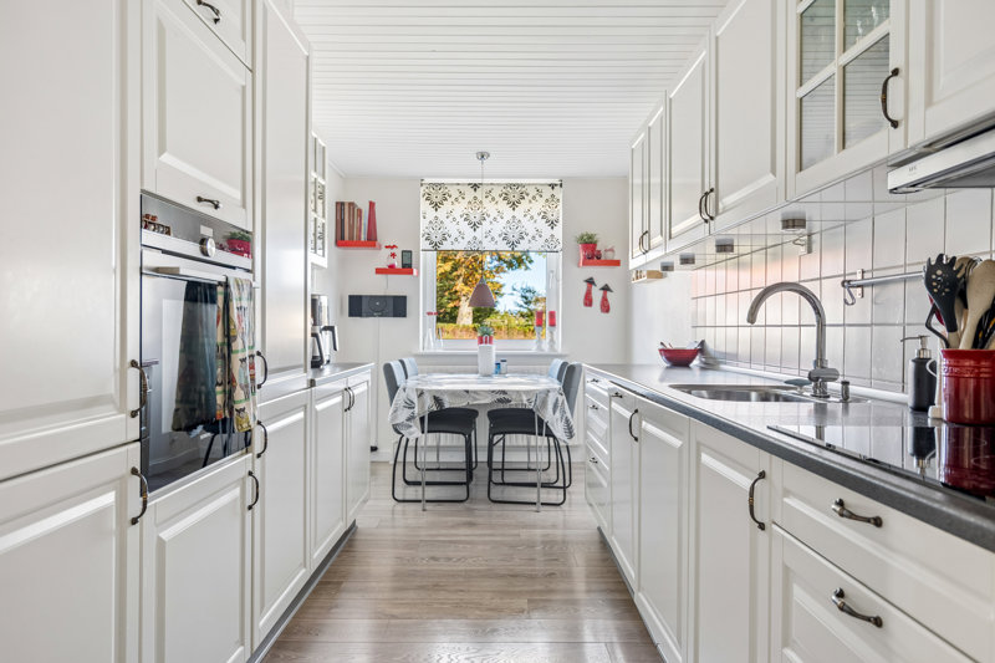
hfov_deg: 73.8
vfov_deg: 53.1
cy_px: 332
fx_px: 663
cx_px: 498
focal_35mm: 24
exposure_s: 1/40
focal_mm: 24
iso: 400
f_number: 4.5
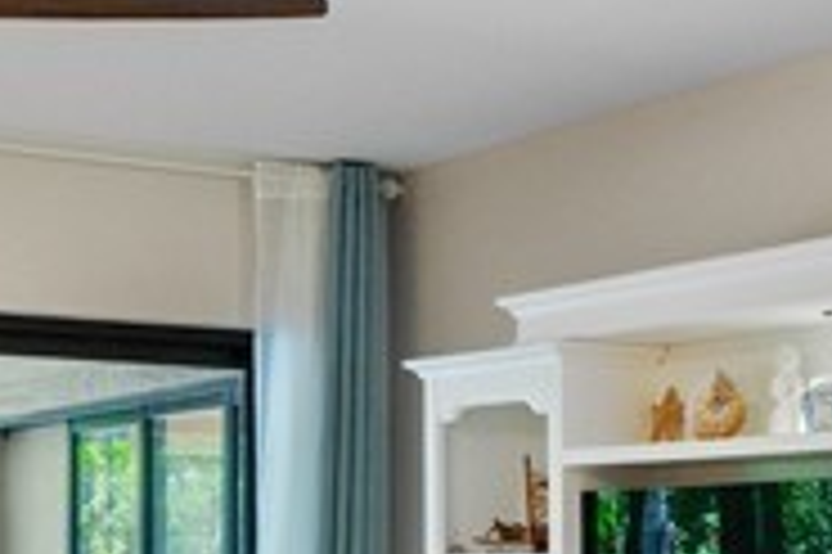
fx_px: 2170
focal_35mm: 94
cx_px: 845
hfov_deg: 20.9
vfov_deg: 14.3
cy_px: 568
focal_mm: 16
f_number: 8
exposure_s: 1/20
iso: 400
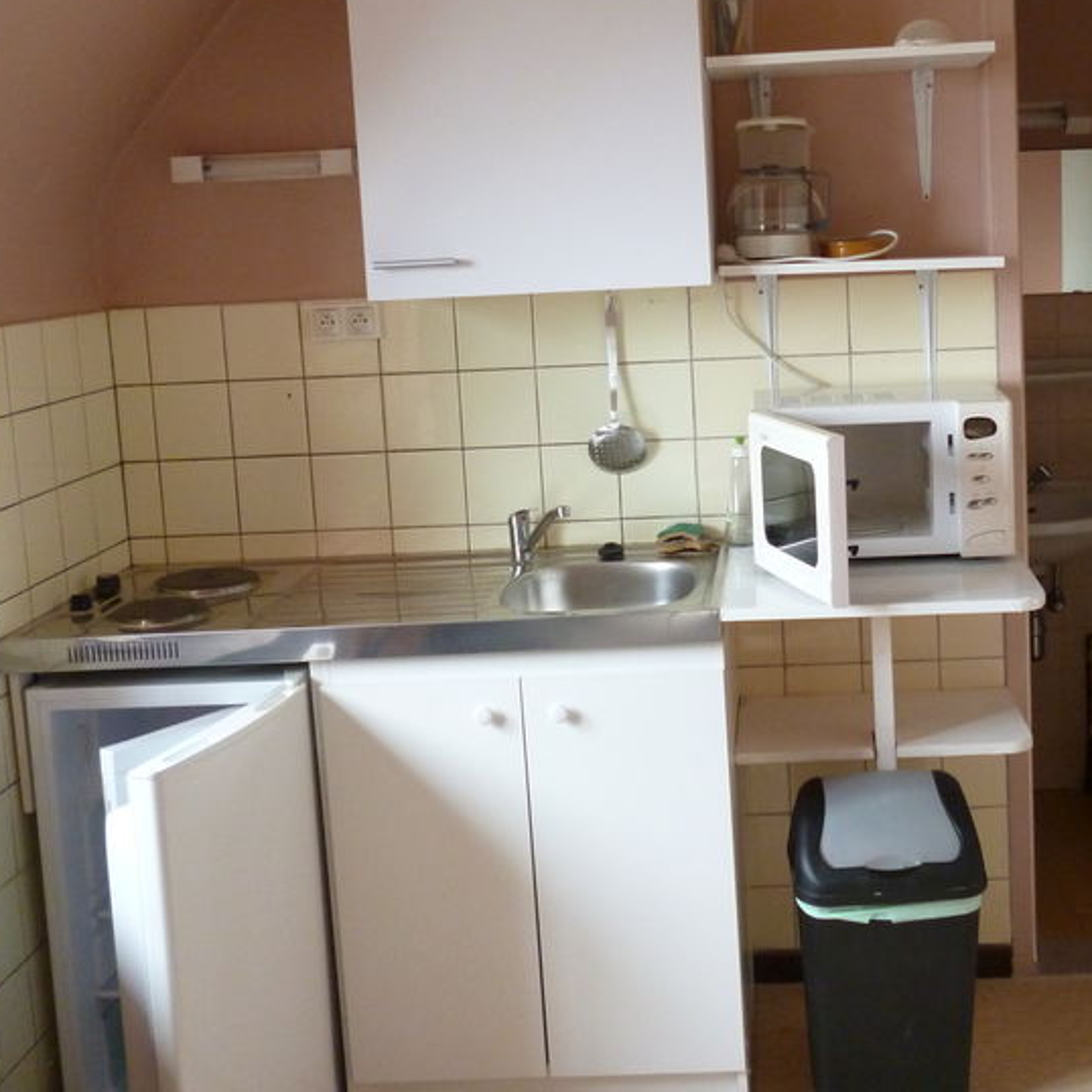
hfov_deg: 36.4
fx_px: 1642
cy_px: 440
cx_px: 727
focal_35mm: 46
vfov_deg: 36.7
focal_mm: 5
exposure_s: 1/60
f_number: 3.1
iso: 320
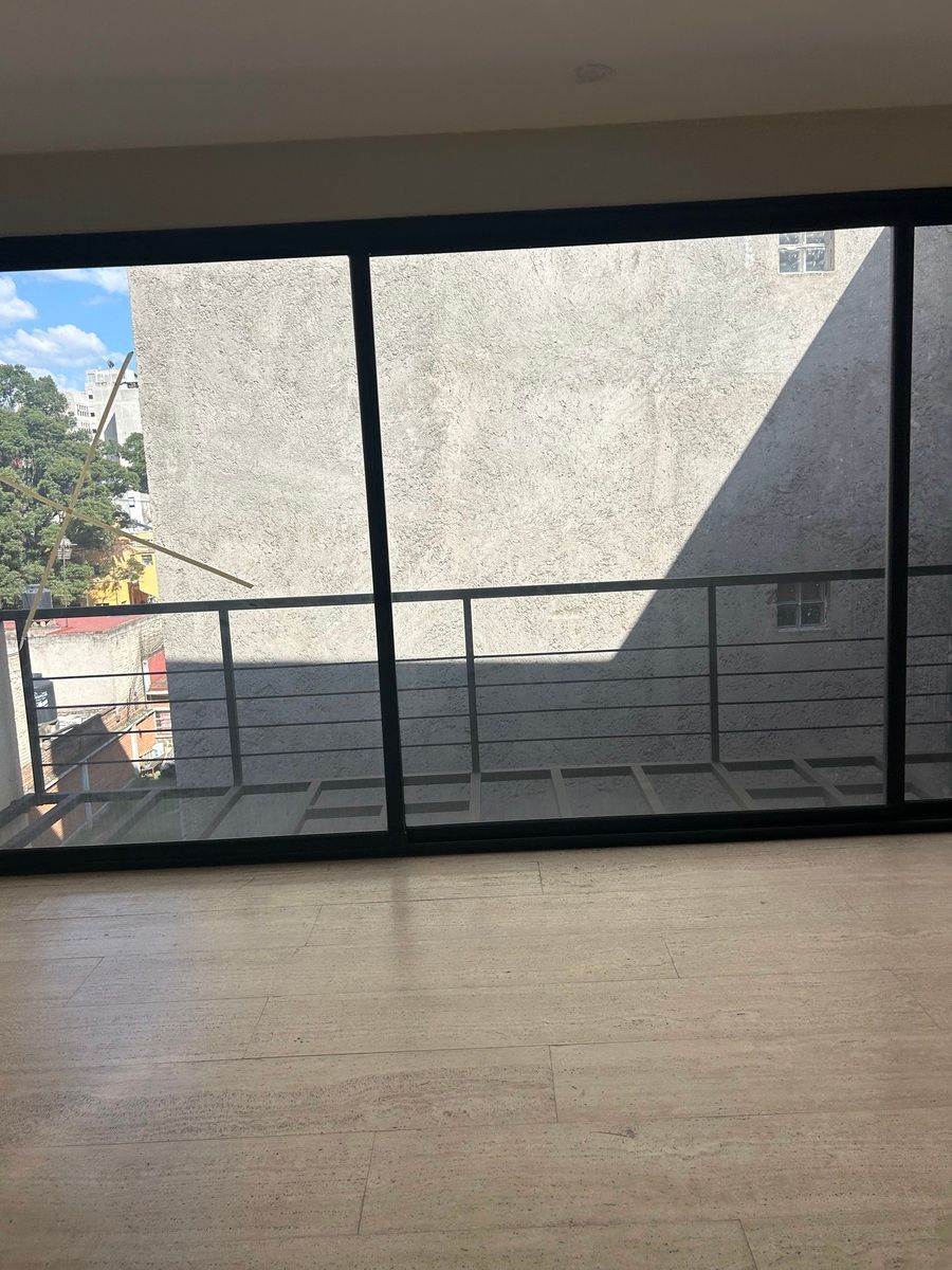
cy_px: 635
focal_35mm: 26
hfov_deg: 53.1
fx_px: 953
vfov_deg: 67.3
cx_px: 476
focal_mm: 5.7
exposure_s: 1/2513
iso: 50
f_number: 1.5
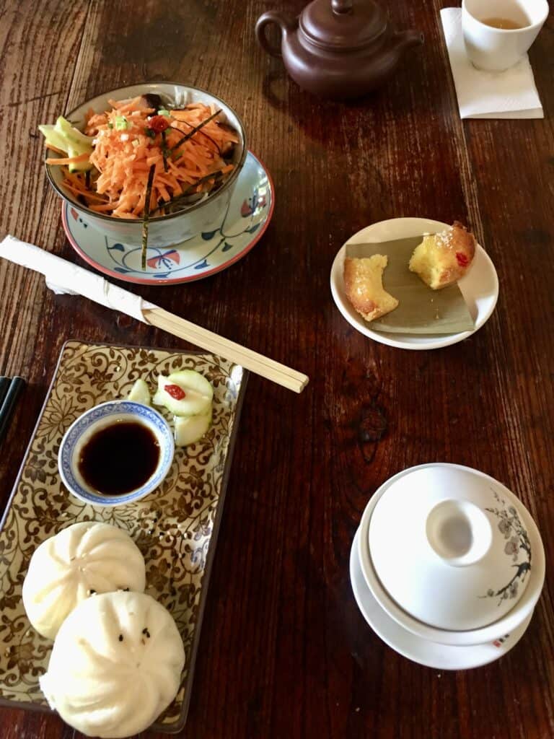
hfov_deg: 48.2
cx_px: 277
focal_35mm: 29
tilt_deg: -57.0
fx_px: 619
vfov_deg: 61.7
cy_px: 370
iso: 160
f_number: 2.2
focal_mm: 4.15
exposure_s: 1/30
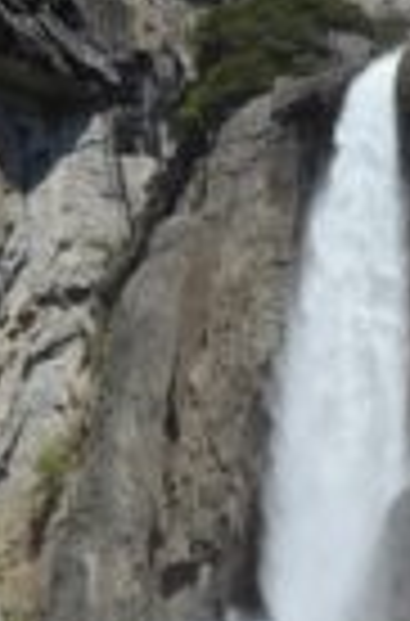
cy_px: 436
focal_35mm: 113
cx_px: 277
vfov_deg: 18.1
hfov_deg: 12.0
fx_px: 1945
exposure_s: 1/640
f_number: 14
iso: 400
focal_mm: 26
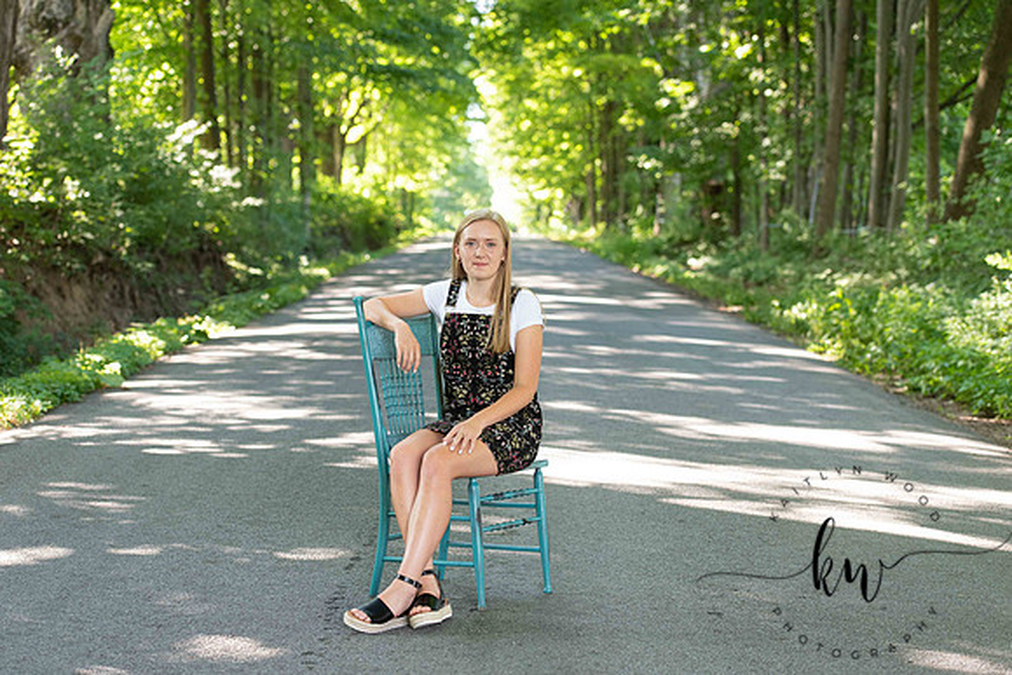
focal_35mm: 78
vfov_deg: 17.5
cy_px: 338
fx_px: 2193
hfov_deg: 26.0
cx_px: 506
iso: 640
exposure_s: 1/200
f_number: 3.5
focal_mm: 78
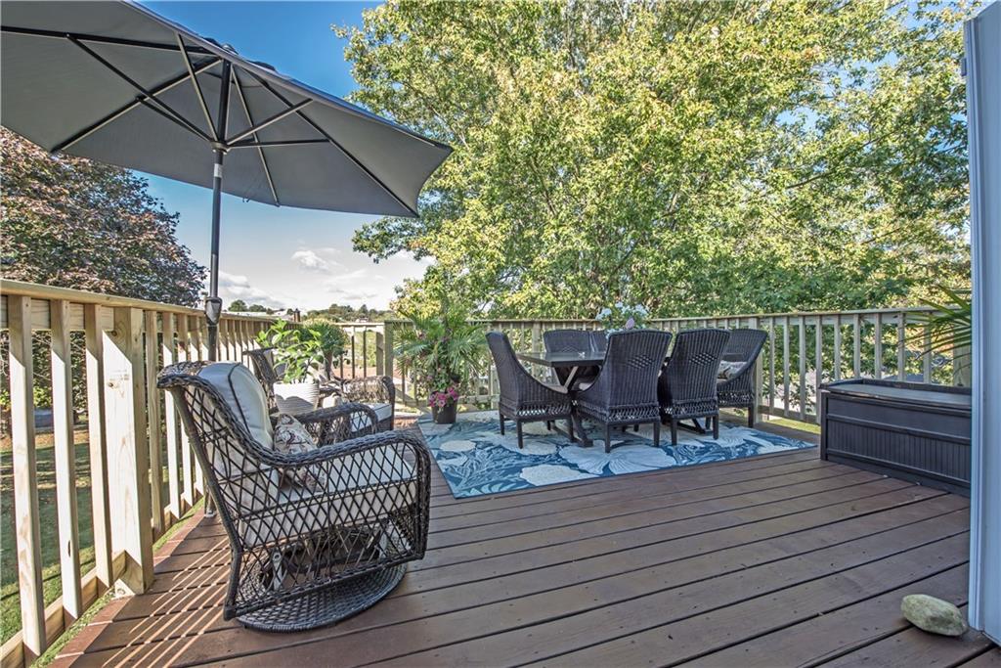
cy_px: 334
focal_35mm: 14
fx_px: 389
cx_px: 500
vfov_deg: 81.2
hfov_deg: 104.2
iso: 100
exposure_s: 1/40
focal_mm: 14
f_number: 8
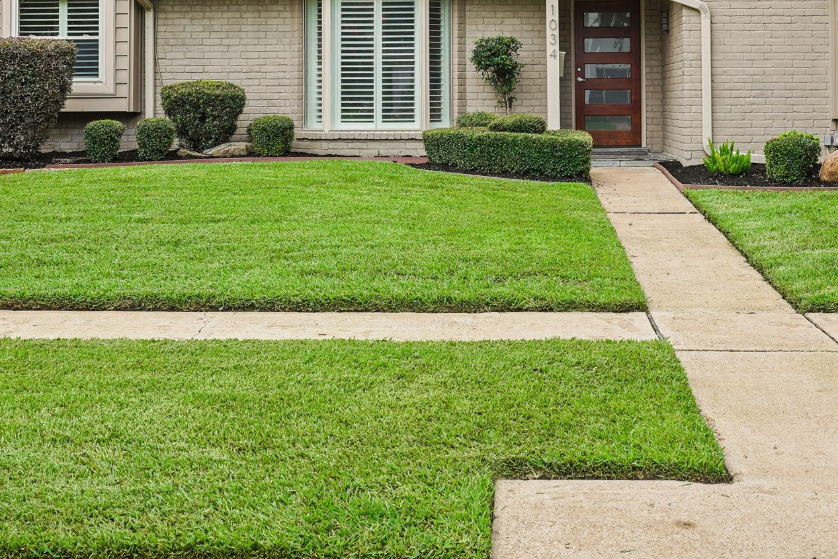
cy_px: 87
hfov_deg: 33.3
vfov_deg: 22.2
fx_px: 1397
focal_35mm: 60
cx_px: 509
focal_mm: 35
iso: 200
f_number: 8
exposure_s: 1/40
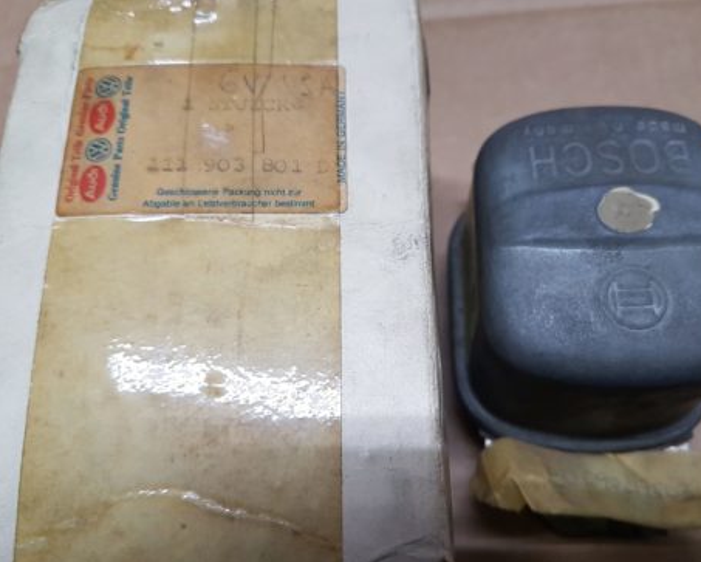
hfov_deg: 62.0
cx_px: 385
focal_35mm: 28
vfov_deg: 51.6
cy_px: 289
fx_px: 581
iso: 160
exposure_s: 1/50
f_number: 1.7
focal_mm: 4.2
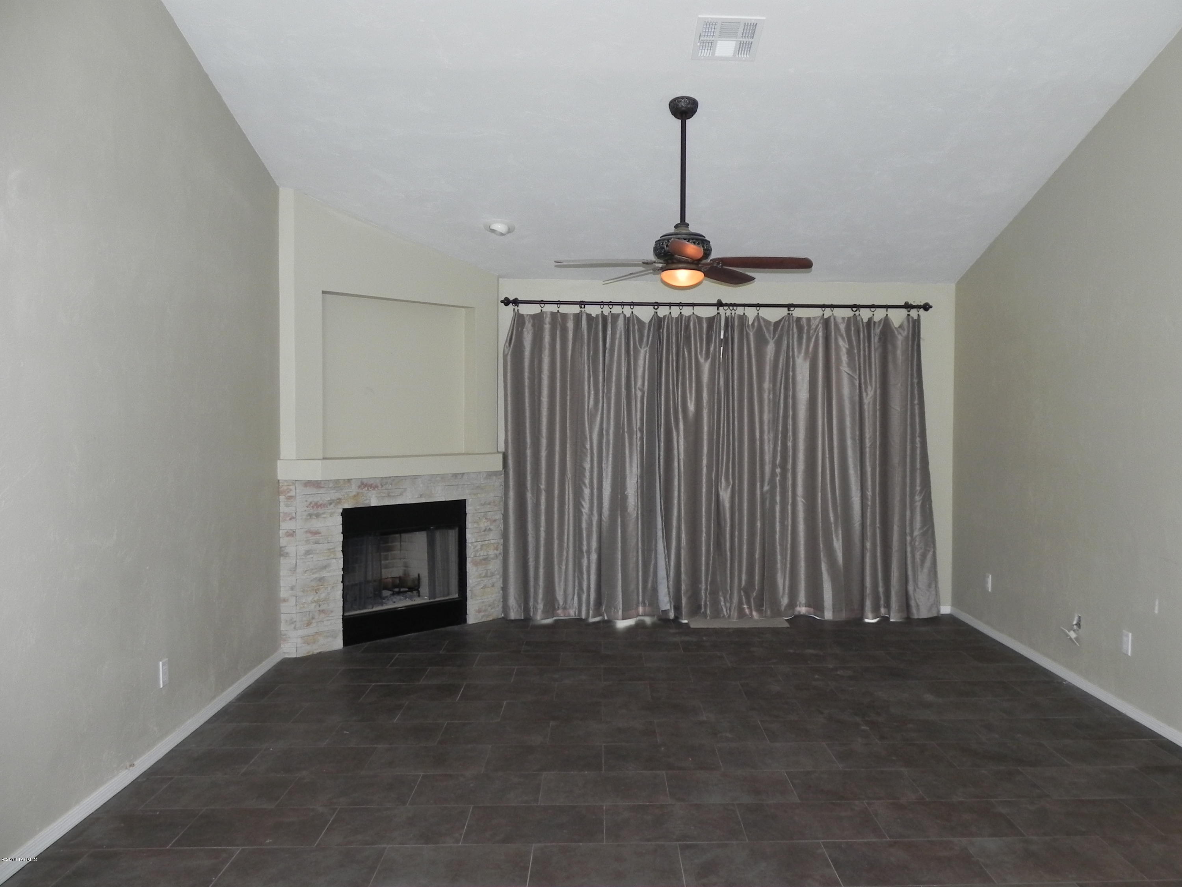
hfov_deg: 61.7
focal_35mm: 29
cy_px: 444
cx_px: 591
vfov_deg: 48.2
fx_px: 990
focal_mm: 5.2
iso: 200
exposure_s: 1/30
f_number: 2.8
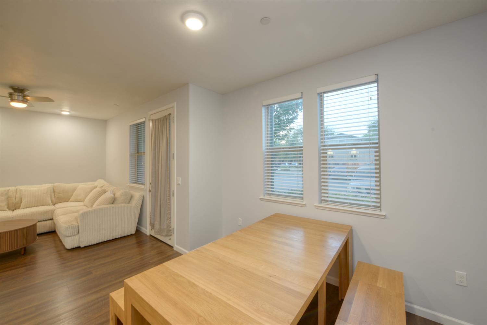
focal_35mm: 14
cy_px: 162
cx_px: 244
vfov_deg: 81.2
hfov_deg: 104.3
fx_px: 189
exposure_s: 1/3
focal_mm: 14
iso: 400
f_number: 10
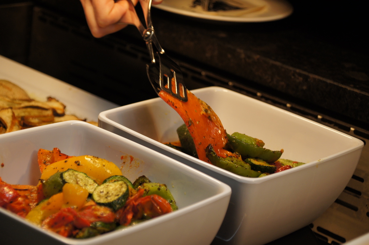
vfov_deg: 12.1
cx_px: 184
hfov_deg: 18.2
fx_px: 1152
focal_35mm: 112
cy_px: 122
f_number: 5.6
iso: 320
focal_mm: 75
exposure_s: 1/160
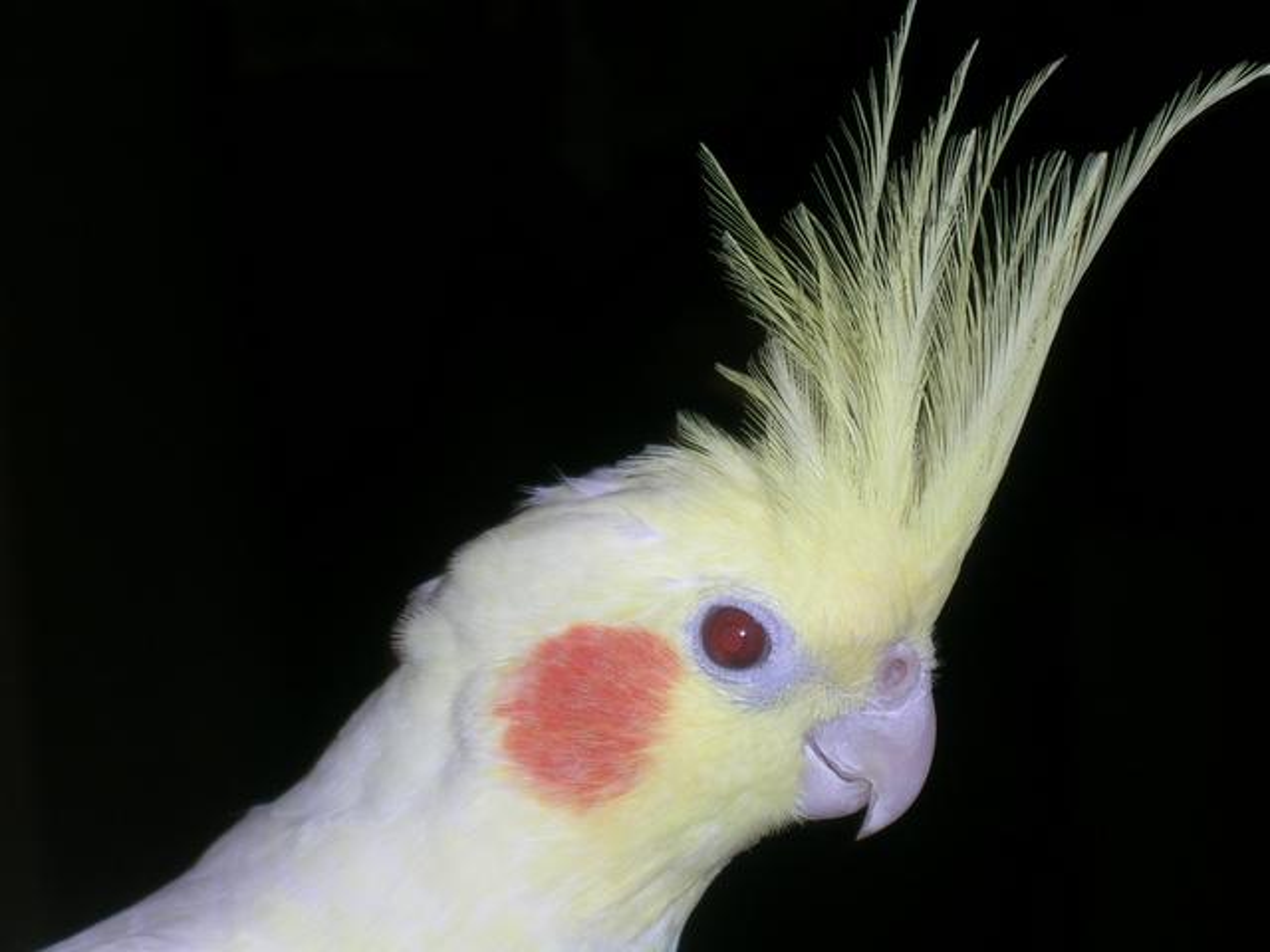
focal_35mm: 105
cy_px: 476
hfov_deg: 18.7
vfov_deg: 14.1
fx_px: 3852
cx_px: 635
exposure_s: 1/60.1
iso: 50
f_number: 4.9
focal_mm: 16.2
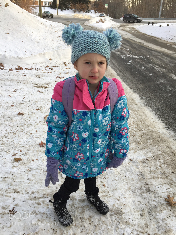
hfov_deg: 48.2
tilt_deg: -28.0
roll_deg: -1.1
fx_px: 197
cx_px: 88
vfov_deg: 61.7
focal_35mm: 29
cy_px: 118
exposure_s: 1/158
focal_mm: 4.15
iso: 32
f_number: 2.2
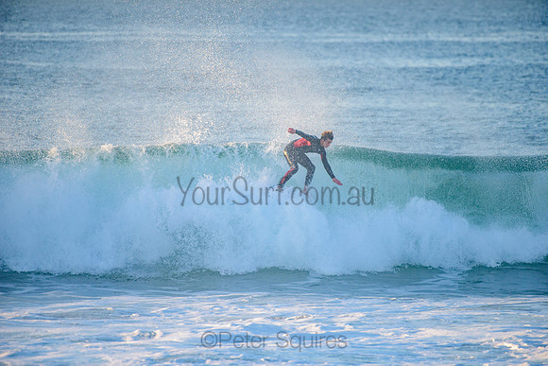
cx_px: 274
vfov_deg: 2.8
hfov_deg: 4.1
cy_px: 183
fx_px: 7613
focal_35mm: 500
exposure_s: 1/1250
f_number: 5.6
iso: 500
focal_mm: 500
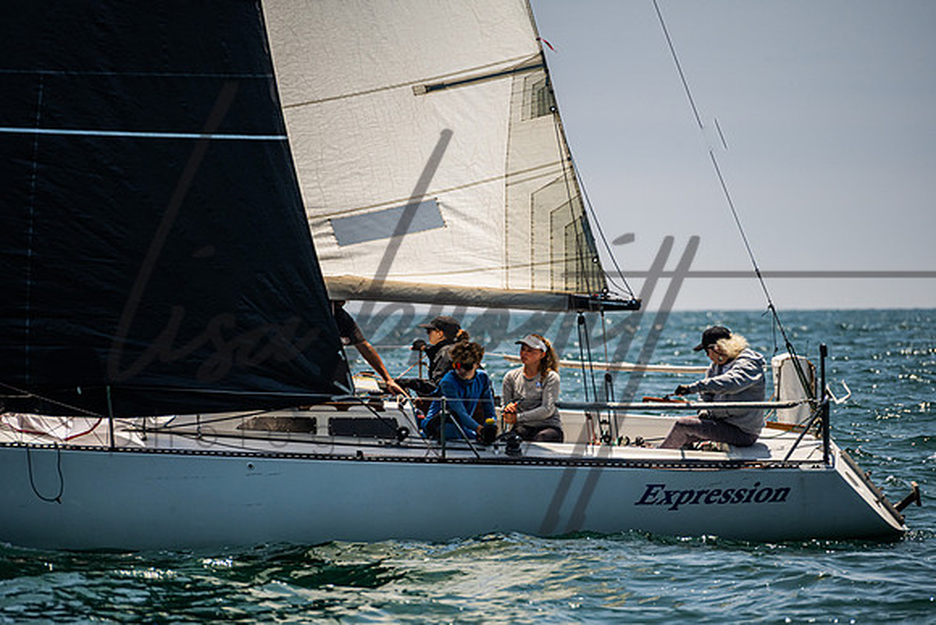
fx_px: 11064
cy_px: 327
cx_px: 490
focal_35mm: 425
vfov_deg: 3.2
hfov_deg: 4.8
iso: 500
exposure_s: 1/2500
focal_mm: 400
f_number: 8
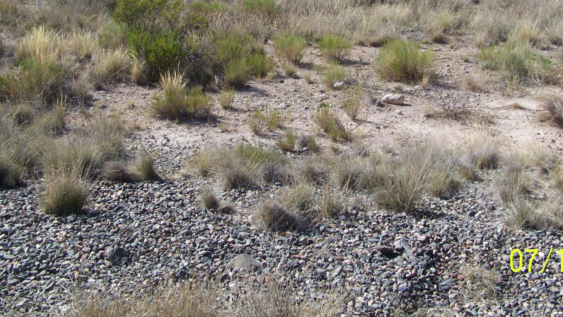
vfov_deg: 22.7
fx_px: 776
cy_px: 55
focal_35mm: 52
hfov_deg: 39.7
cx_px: 328
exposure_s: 1/640
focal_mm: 5.85
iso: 69
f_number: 4
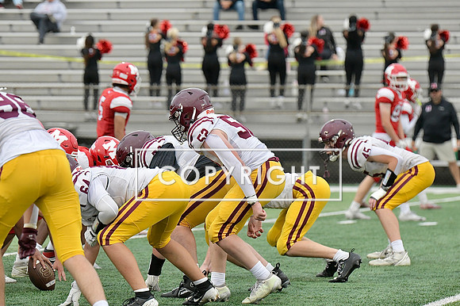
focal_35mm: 255
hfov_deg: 8.1
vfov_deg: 5.4
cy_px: 153
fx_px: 3256
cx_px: 230
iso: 2000
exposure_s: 1/1000
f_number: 3.2
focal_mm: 170
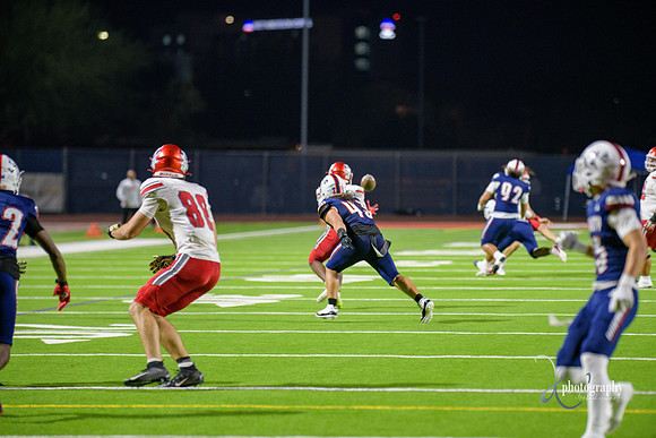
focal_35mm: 195
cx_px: 328
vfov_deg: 7.0
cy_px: 219
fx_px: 3554
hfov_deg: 10.5
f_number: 2.8
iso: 2000
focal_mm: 195
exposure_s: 1/250
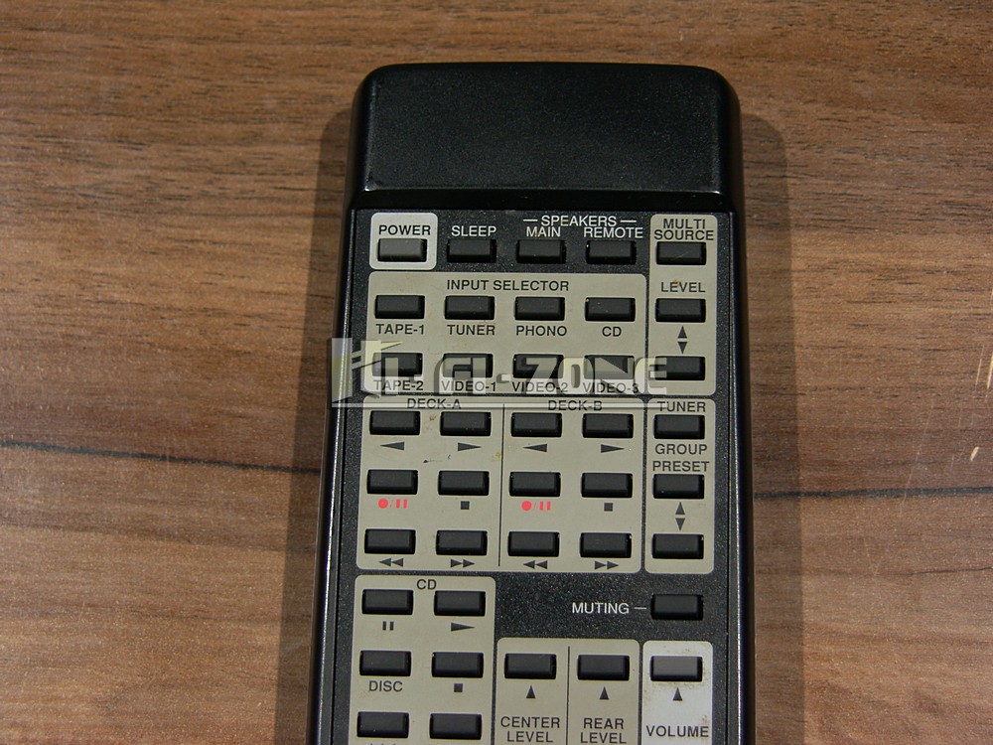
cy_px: 372
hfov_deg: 21.8
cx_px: 496
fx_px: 2582
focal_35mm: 90
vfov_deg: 16.4
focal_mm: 23.2
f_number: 3.2
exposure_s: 1/100
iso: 50
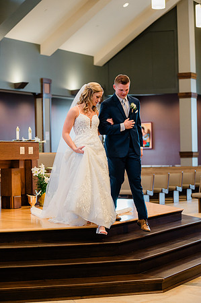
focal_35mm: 80
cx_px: 100
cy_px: 152
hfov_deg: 17.0
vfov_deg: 25.4
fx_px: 671
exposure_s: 1/250
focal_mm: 80
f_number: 2.8
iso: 1000
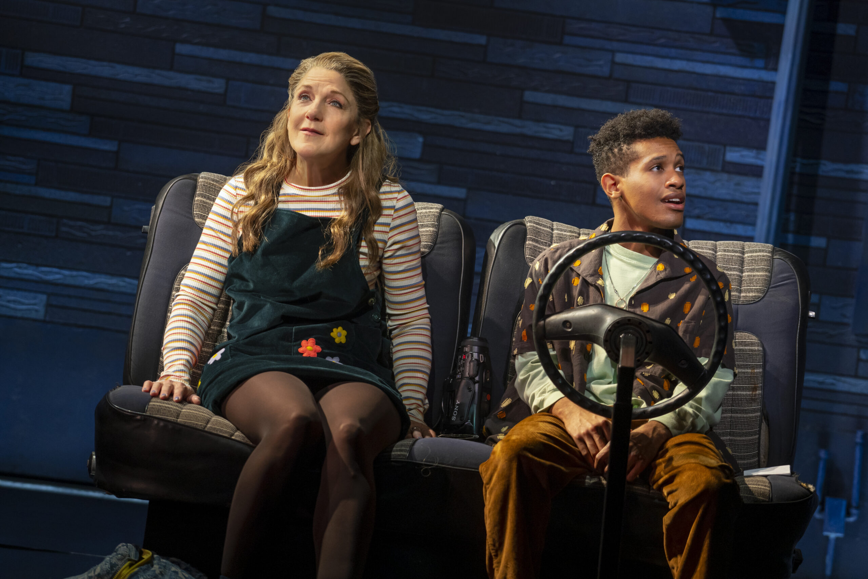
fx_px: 3882
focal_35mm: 161
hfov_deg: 12.8
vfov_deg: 8.5
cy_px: 290
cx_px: 434
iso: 1250
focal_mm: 161
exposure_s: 1/320
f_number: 4
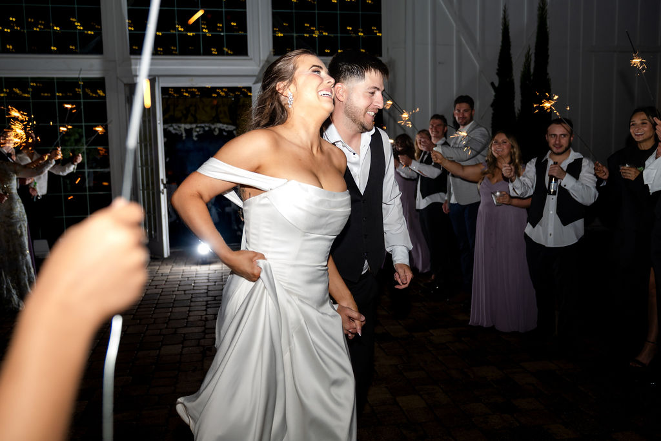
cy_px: 220
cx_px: 330
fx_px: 558
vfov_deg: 43.1
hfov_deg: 61.3
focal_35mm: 30
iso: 500
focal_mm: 29
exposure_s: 1/60
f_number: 3.2
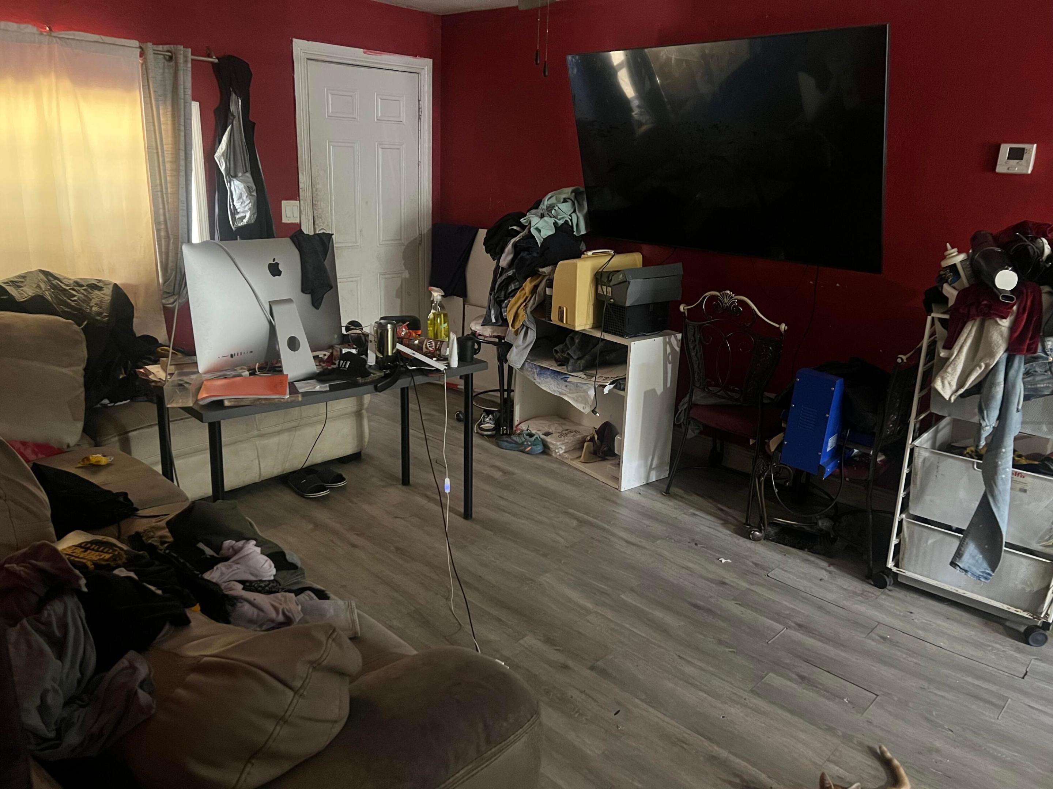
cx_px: 526
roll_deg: -2.0
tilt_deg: -17.3
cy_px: 394
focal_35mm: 26
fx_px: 791
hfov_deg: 67.3
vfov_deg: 53.1
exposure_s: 1/30
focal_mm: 5.7
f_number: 1.5
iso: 800
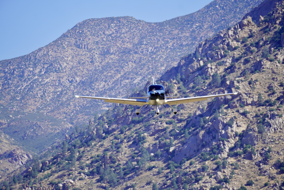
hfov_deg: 4.8
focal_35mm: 432
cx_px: 142
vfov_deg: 3.2
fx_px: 3407
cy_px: 95
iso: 125
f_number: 6.3
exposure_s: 1/500
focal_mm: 288
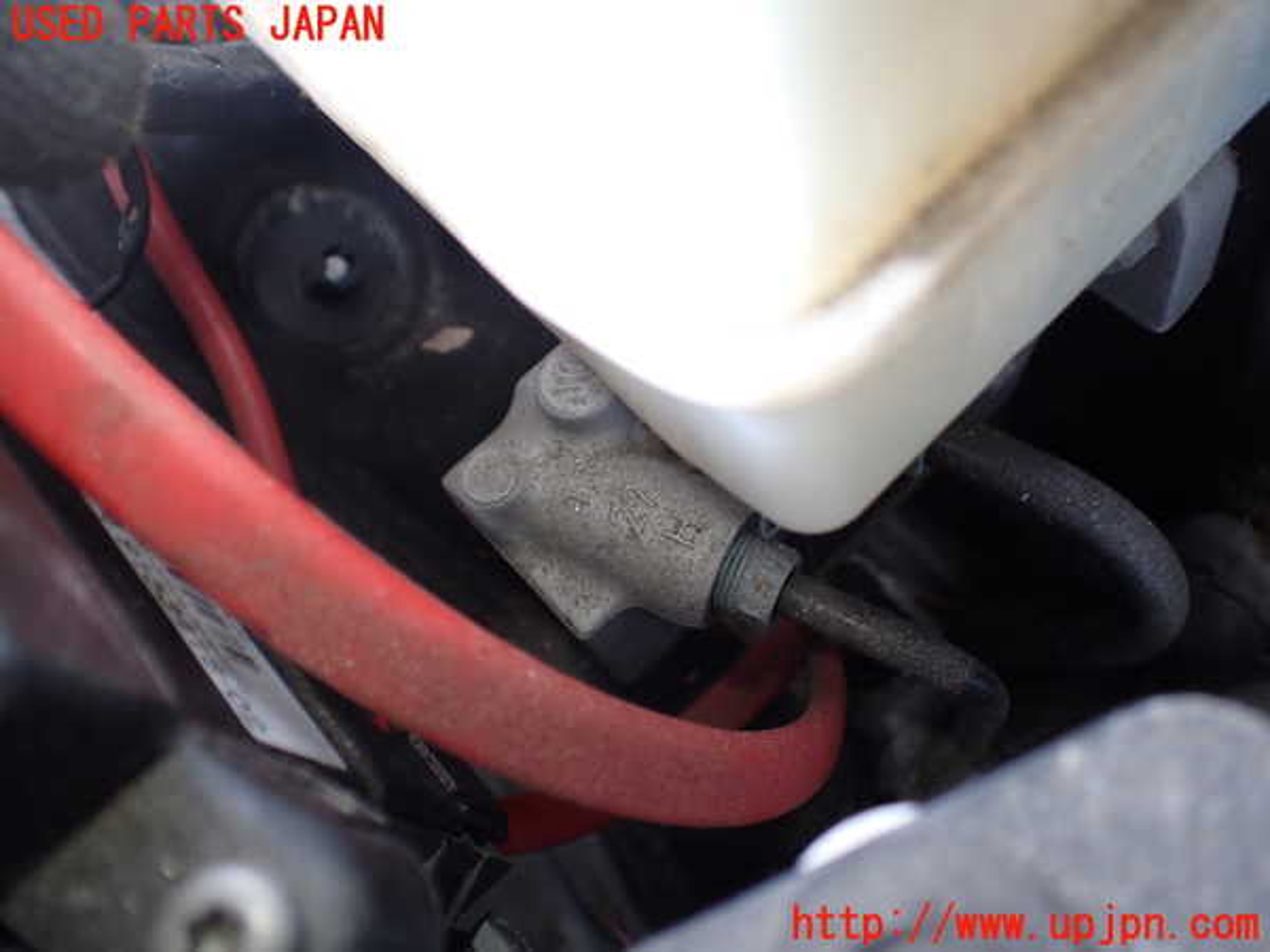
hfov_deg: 60.0
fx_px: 1101
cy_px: 476
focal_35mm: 30
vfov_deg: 46.8
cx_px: 635
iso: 200
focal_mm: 5.4
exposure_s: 1/125
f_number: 2.3
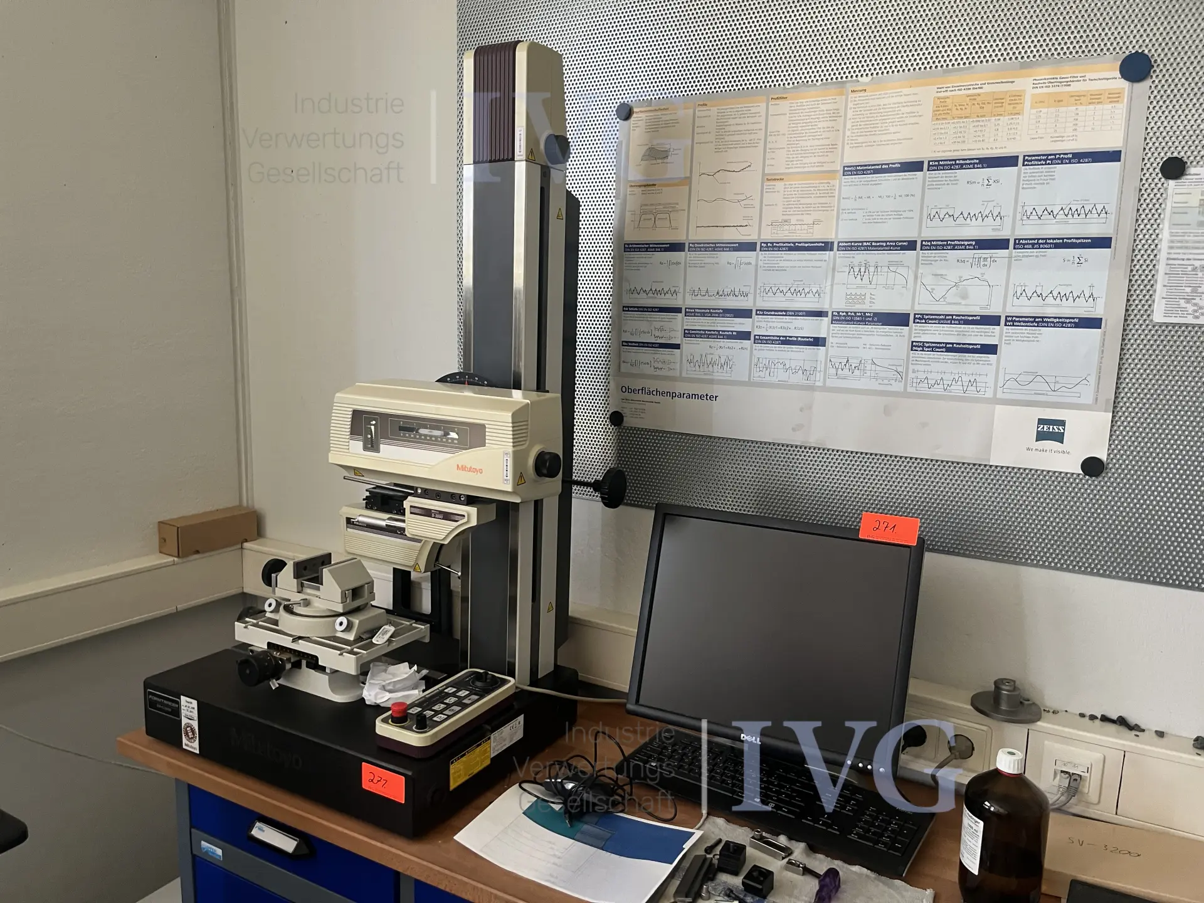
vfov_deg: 53.1
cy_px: 452
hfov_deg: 67.3
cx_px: 602
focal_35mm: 26
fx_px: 904
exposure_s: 1/60
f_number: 1.6
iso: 200
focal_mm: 5.1
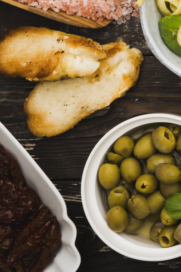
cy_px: -45
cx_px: 452
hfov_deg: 7.4
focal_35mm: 172
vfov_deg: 11.7
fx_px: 1297
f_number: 14
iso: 100
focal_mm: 48
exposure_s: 1/125
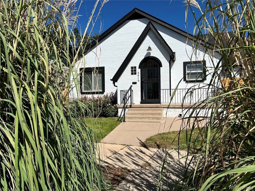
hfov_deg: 67.3
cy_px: 96
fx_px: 192
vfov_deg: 53.1
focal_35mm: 26
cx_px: 128
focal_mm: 5.7
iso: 50
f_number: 1.5
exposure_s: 1/12658
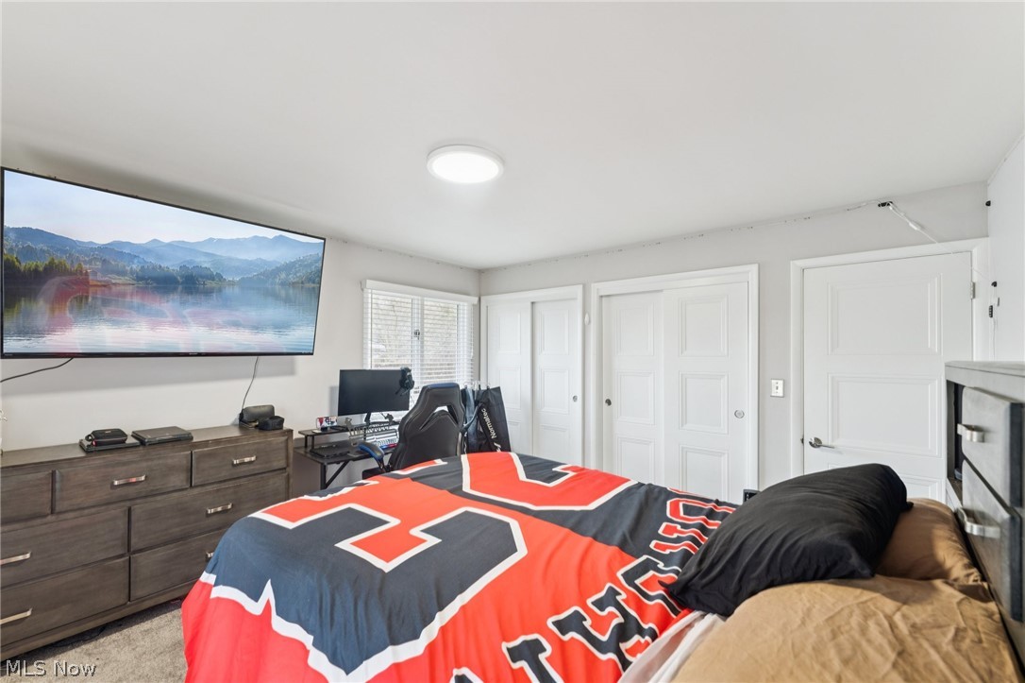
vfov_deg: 81.2
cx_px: 512
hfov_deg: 104.3
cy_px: 342
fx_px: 398
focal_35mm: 14
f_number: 5.6
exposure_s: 1/10
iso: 200
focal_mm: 14
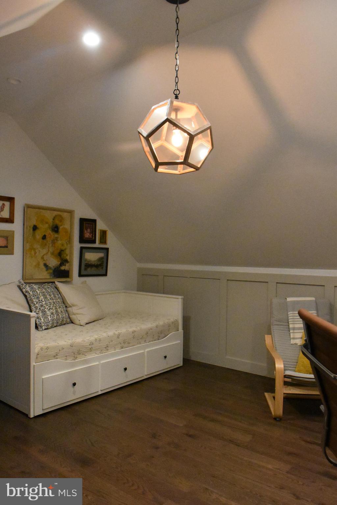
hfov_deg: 50.4
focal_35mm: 26
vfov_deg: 70.4
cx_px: 168
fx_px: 358
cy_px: 252
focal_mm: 17
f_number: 6.3
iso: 10000
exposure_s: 1/160
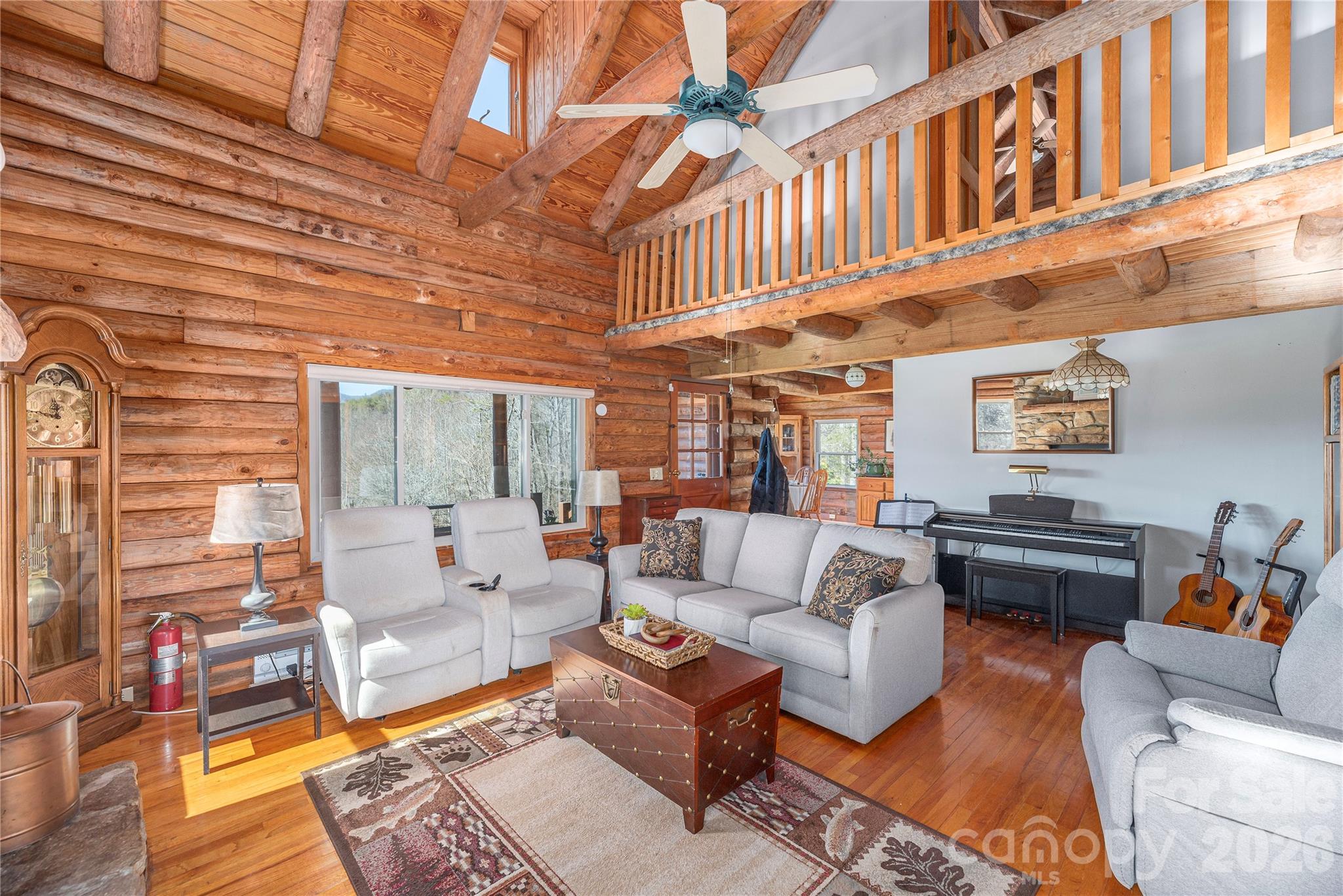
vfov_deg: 81.2
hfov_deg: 104.2
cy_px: 448
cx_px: 672
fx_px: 522
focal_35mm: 14
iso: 320
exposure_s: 1/200
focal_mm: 14
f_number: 7.1
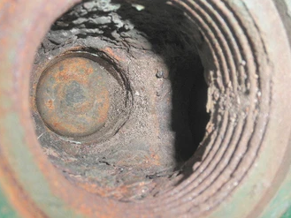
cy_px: 117
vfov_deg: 41.8
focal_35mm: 34
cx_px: 121
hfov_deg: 53.7
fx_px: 286
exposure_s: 1/30
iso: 64
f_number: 8.5
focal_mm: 5
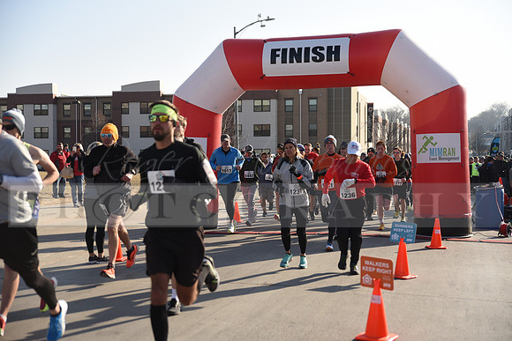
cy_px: 170
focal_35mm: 52
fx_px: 740
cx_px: 256
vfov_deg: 26.0
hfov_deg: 38.2
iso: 100
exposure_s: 1/1250
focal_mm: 52
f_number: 2.8
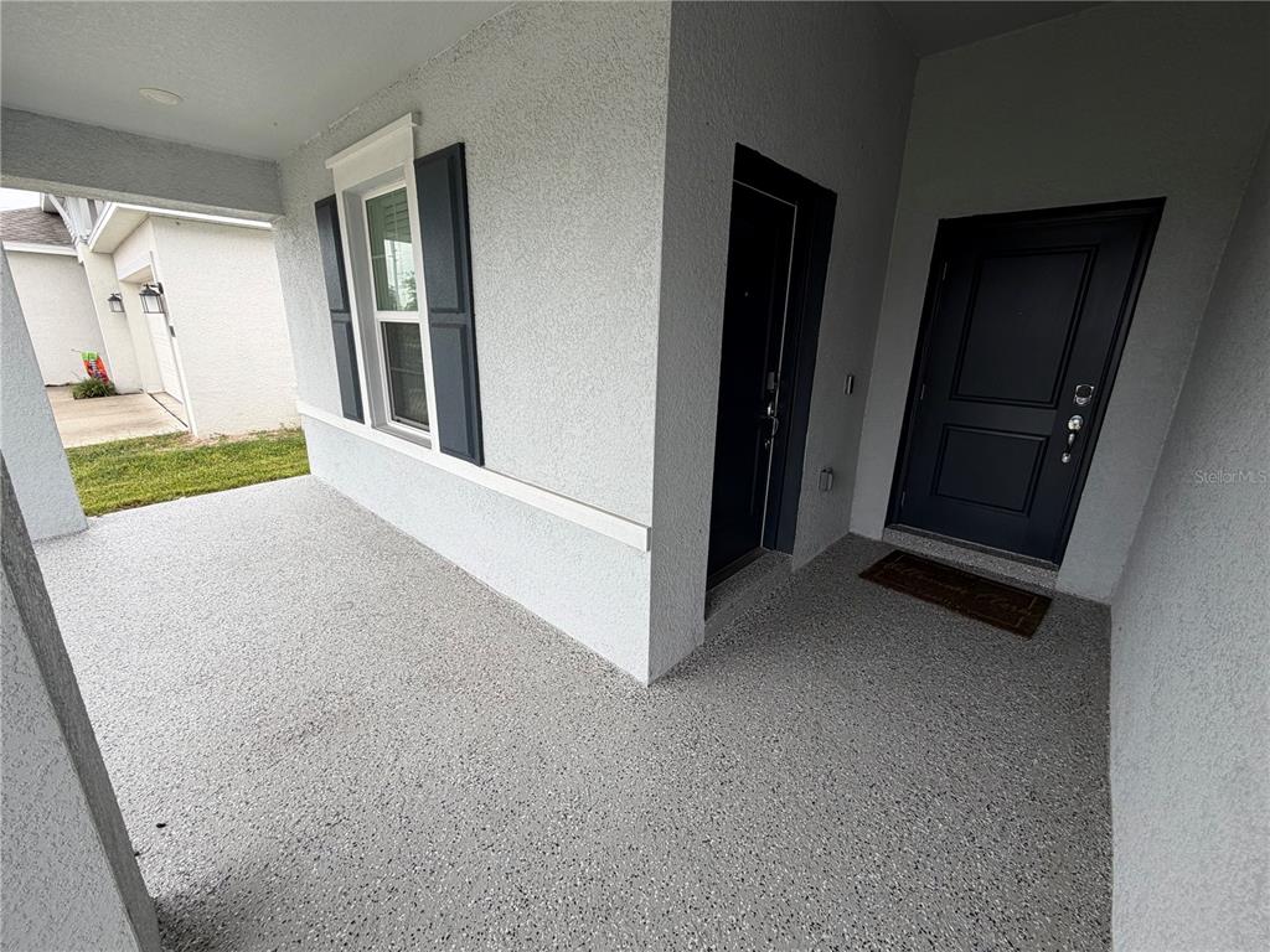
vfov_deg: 85.7
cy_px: 476
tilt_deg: -15.6
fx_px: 514
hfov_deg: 102.1
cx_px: 635
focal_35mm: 14
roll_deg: -1.1
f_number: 2.2
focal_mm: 2.22
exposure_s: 1/205
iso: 40
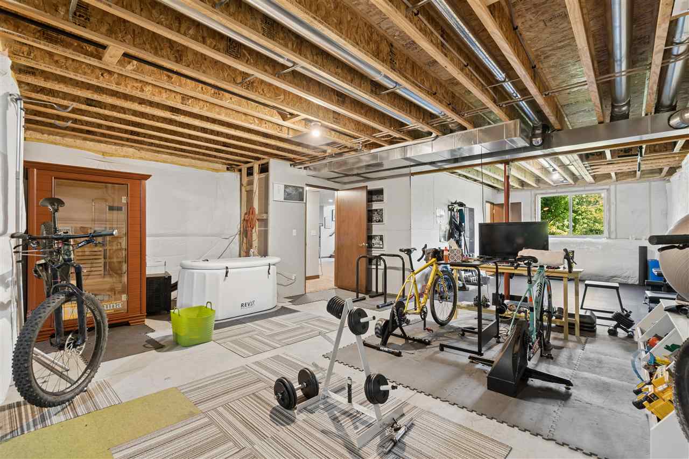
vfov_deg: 73.7
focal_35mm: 16
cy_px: 230
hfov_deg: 96.7
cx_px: 344
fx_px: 306
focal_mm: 16
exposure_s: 1/2
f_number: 9
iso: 400
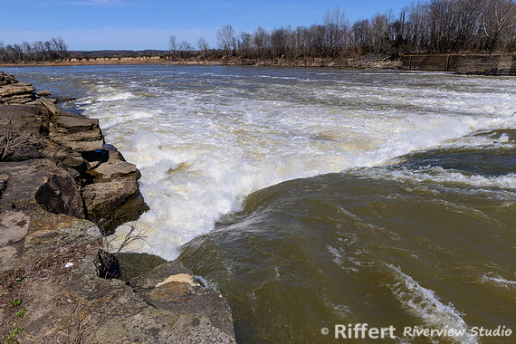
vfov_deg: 51.3
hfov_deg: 71.5
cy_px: 172
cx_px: 261
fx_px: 358
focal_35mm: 25
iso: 100
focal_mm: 24
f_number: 10
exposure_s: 1/400
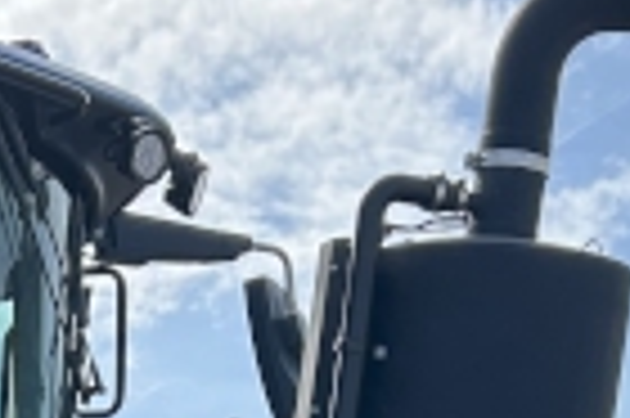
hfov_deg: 13.0
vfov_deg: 8.1
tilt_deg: +0.3
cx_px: -90
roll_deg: +3.1
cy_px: 1052
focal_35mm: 155
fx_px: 2709
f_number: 1.5
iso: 50
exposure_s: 1/3165
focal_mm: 5.7
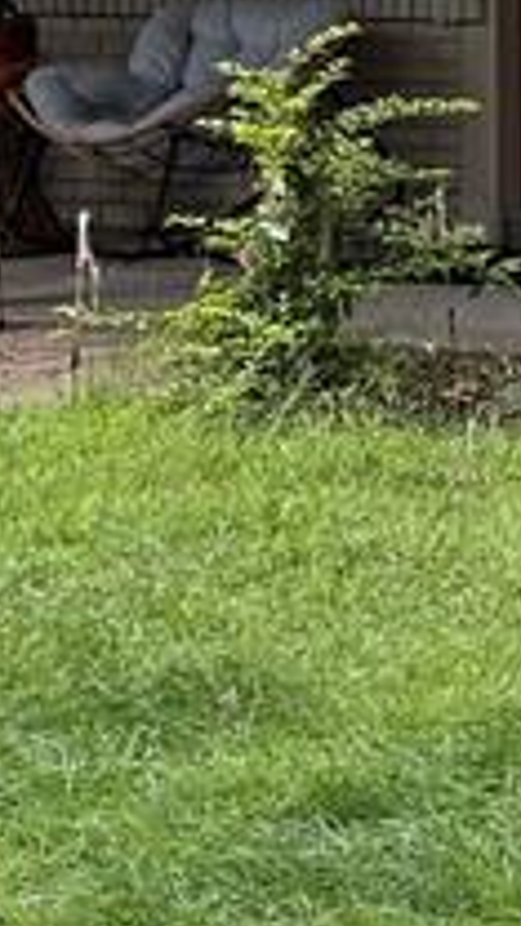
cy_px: -338
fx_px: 4937
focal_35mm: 201
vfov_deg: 10.4
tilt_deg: +1.2
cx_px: 1590
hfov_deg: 5.6
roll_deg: +0.6
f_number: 1.78
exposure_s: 1/931
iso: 100
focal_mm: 6.76
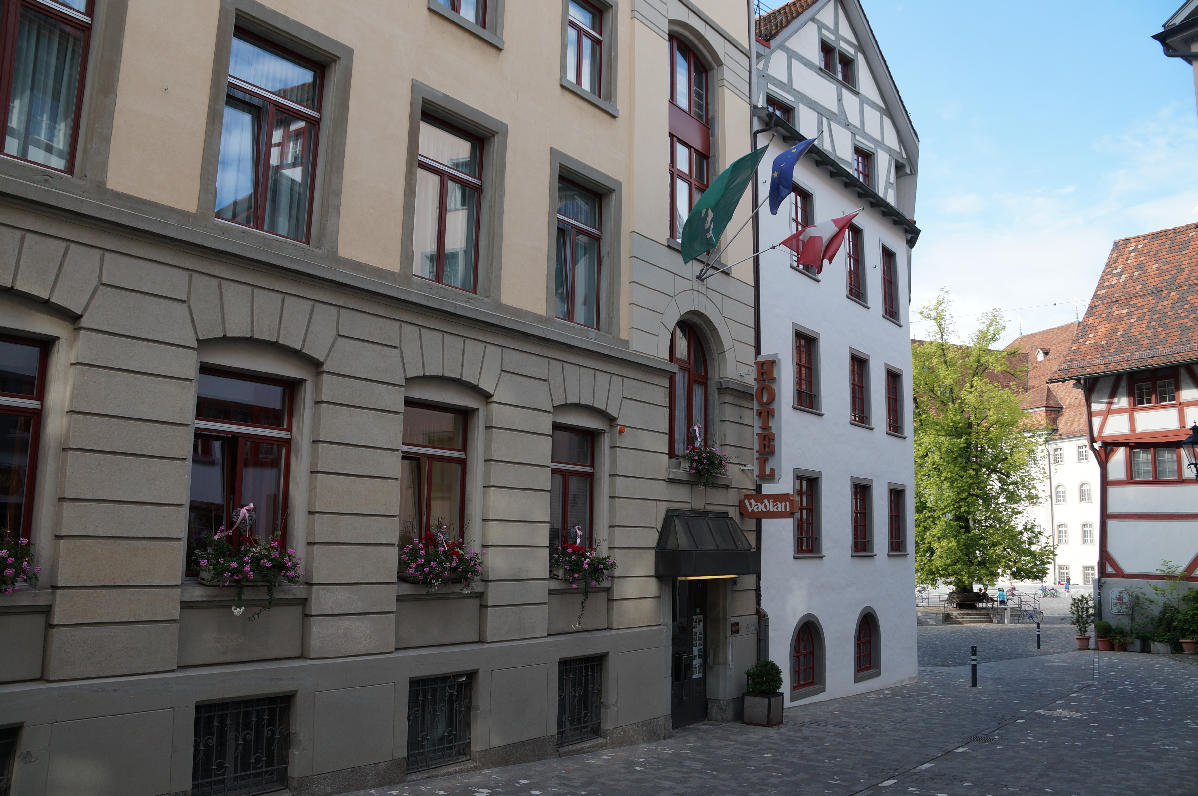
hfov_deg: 67.4
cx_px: 599
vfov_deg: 47.8
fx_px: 898
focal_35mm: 27
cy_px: 398
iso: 100
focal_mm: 18
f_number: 6.3
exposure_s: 1/160
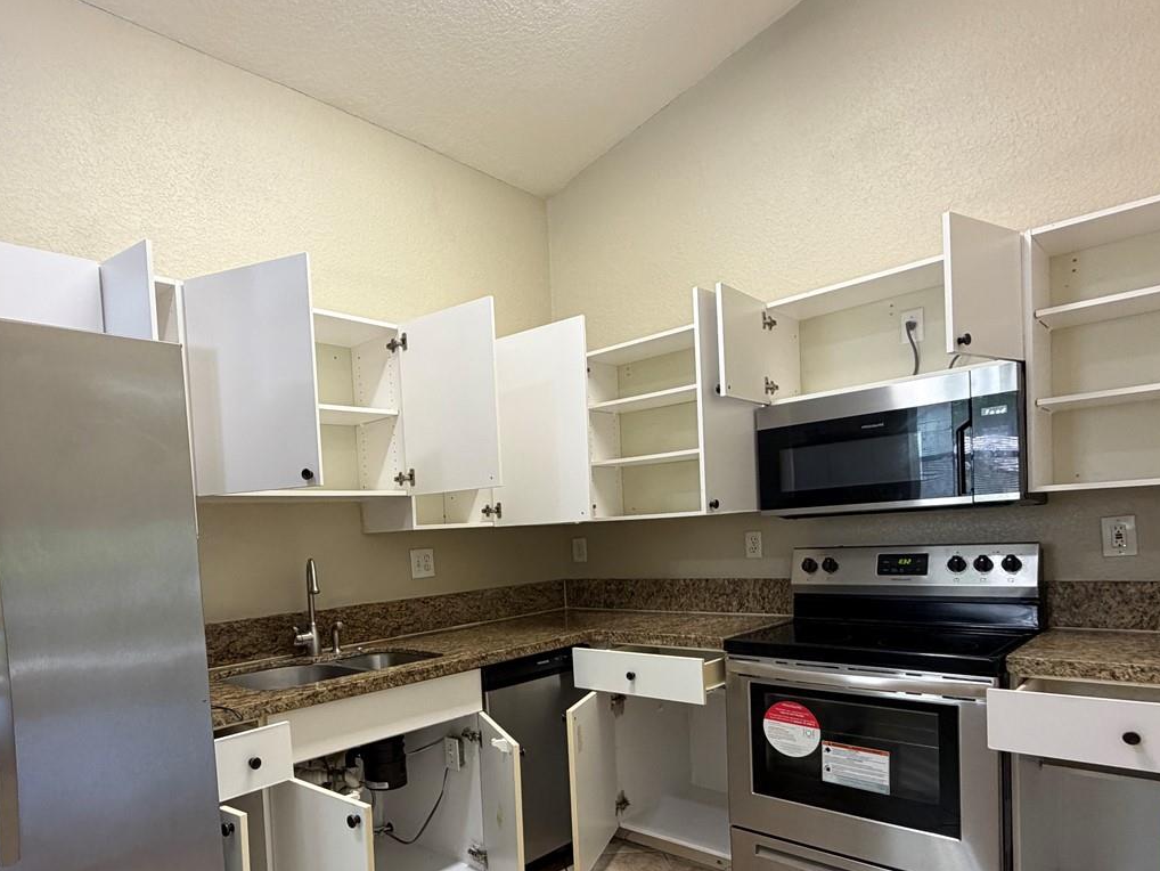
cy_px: 571
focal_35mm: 22
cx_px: 442
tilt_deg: -2.7
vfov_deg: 59.9
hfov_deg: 75.2
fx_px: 737
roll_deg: +3.5
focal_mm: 2.22
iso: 200
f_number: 2.2
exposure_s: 1/60
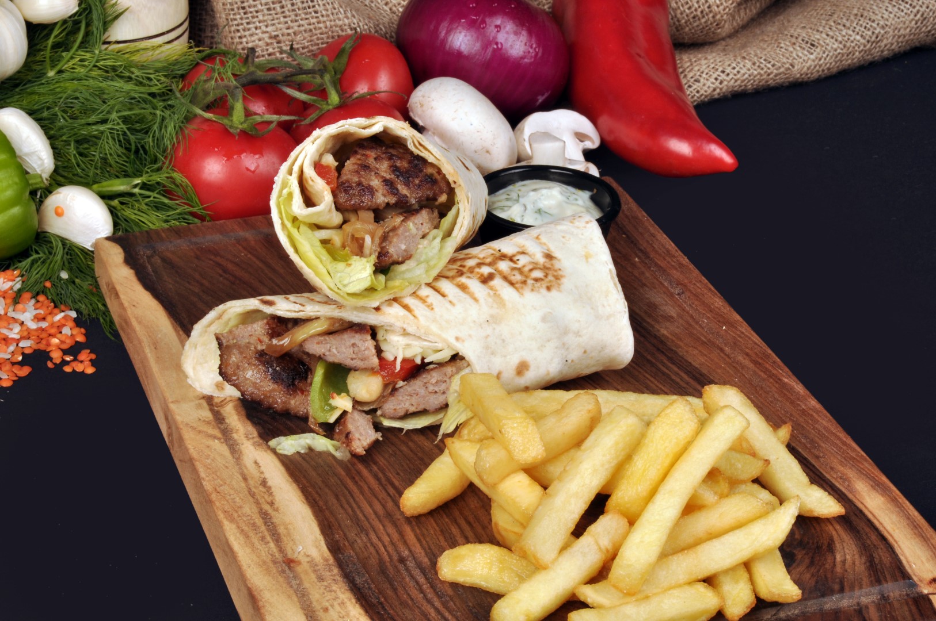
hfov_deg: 27.0
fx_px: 1948
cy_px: 310
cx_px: 468
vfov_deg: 18.1
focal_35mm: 75
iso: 200
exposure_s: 1/125
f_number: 18
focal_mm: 50
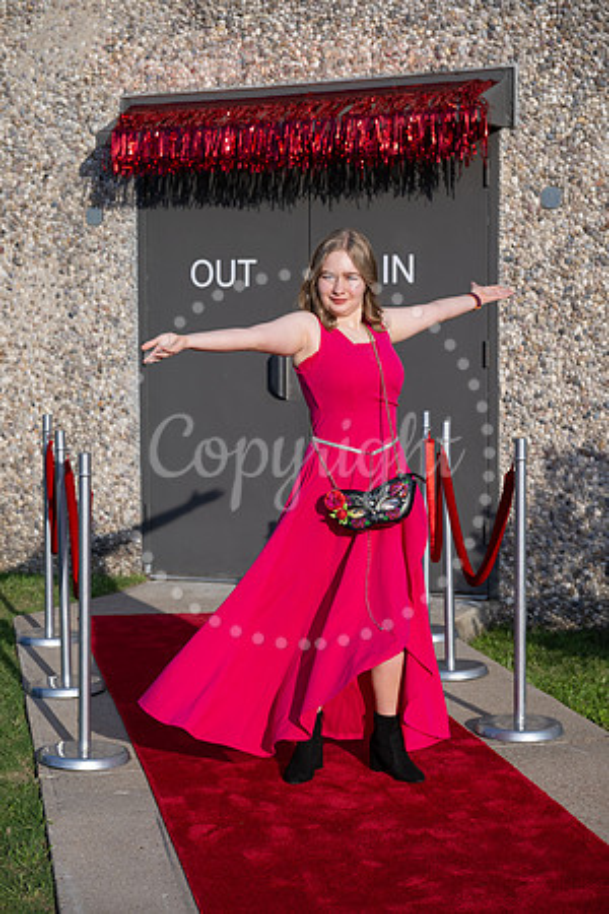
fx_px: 1725
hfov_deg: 20.0
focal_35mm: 68
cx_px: 304
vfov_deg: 29.7
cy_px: 457
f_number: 5
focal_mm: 68
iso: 320
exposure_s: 1/2000
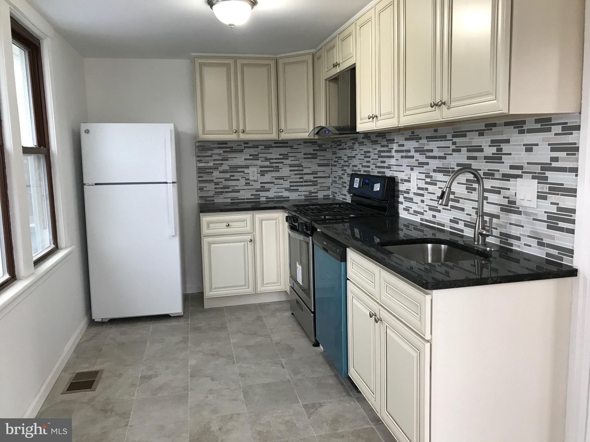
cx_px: 295
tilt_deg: -8.7
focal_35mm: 28
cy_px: 221
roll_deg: +1.0
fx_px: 477
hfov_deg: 63.4
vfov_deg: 49.7
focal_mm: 3.99
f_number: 1.8
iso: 25
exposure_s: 1/30
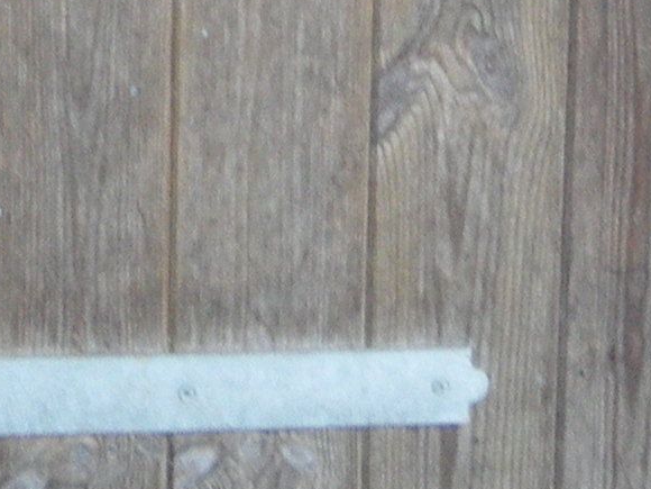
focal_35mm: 193
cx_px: 690
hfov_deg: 10.1
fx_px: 3630
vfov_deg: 6.9
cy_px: -991
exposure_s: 1/50
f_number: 3.5
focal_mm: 5
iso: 125
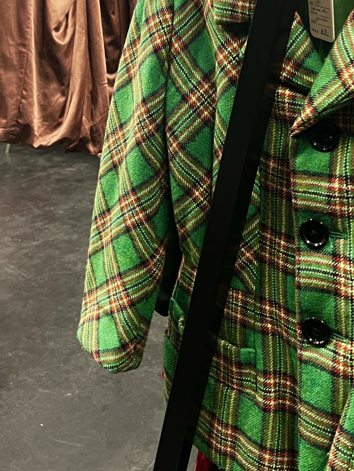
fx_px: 668
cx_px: 158
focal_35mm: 49
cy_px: 76
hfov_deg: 29.7
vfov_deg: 37.1
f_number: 1.6
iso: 320
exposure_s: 1/50
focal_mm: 5.1
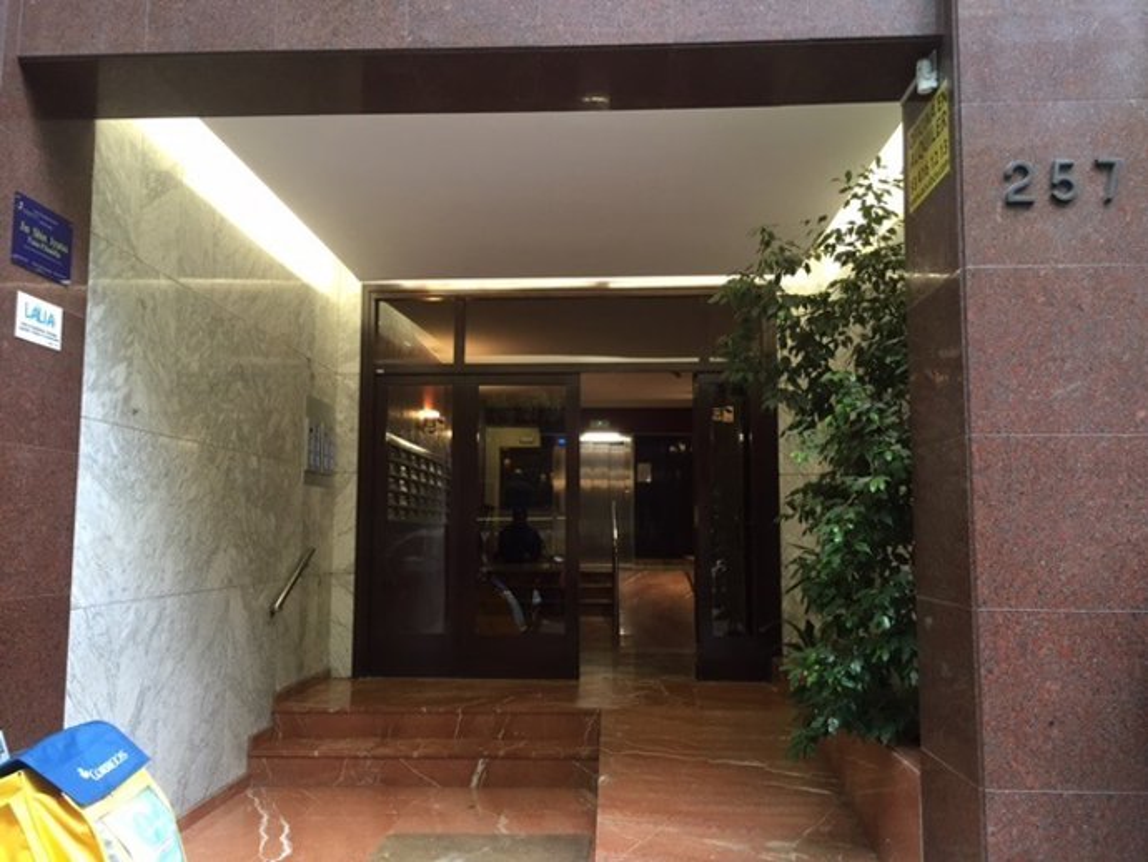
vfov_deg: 48.3
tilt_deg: +6.6
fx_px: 962
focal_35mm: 29
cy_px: 431
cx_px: 574
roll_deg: -0.6
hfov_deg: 61.6
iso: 100
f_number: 2.2
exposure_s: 1/30
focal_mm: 4.15
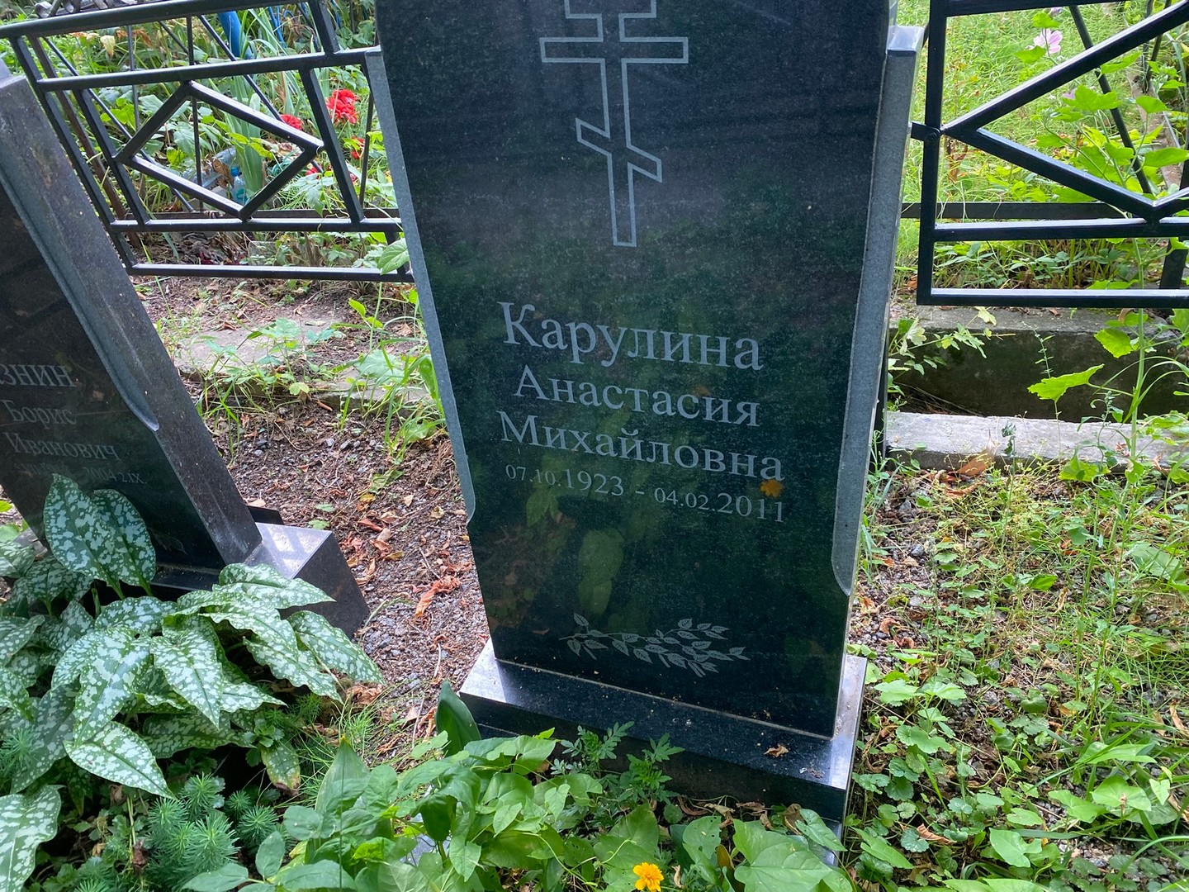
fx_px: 893
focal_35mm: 26
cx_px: 594
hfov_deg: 67.3
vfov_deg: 53.1
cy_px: 446
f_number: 1.8
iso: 125
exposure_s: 1/108
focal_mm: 4.25
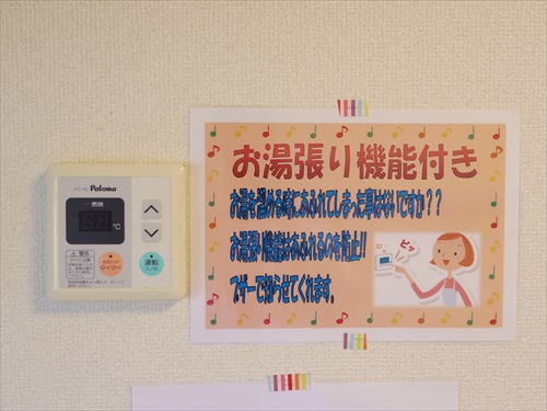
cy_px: 206
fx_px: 664
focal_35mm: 42
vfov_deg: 34.3
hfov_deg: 44.8
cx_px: 274
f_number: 3.5
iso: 500
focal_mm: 9.1
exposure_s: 1/60
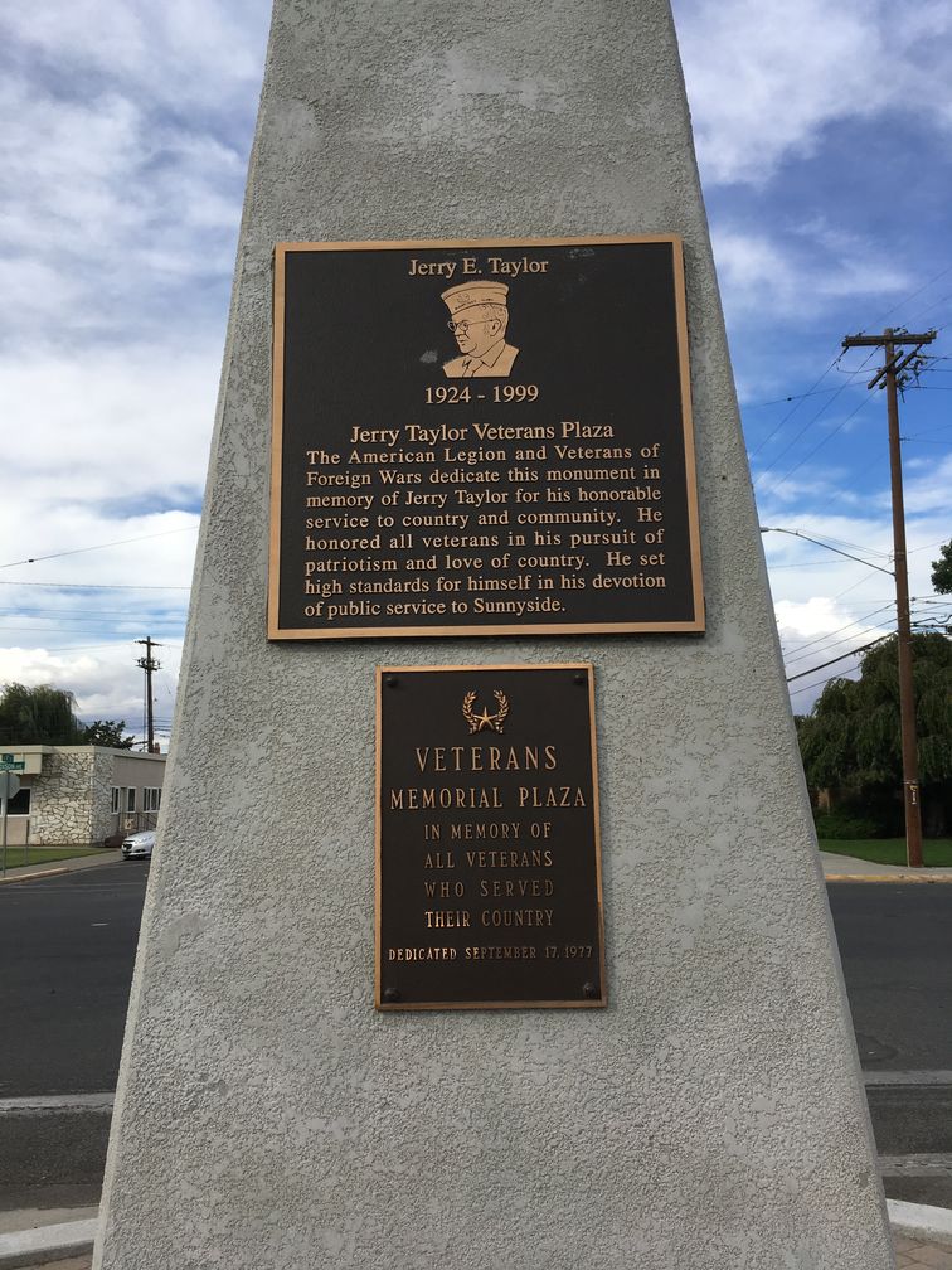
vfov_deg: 61.7
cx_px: 476
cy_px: 635
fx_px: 1063
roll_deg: +0.8
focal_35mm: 29
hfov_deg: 48.2
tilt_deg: +6.7
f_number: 2.2
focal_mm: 4.15
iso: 25
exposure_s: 1/1451
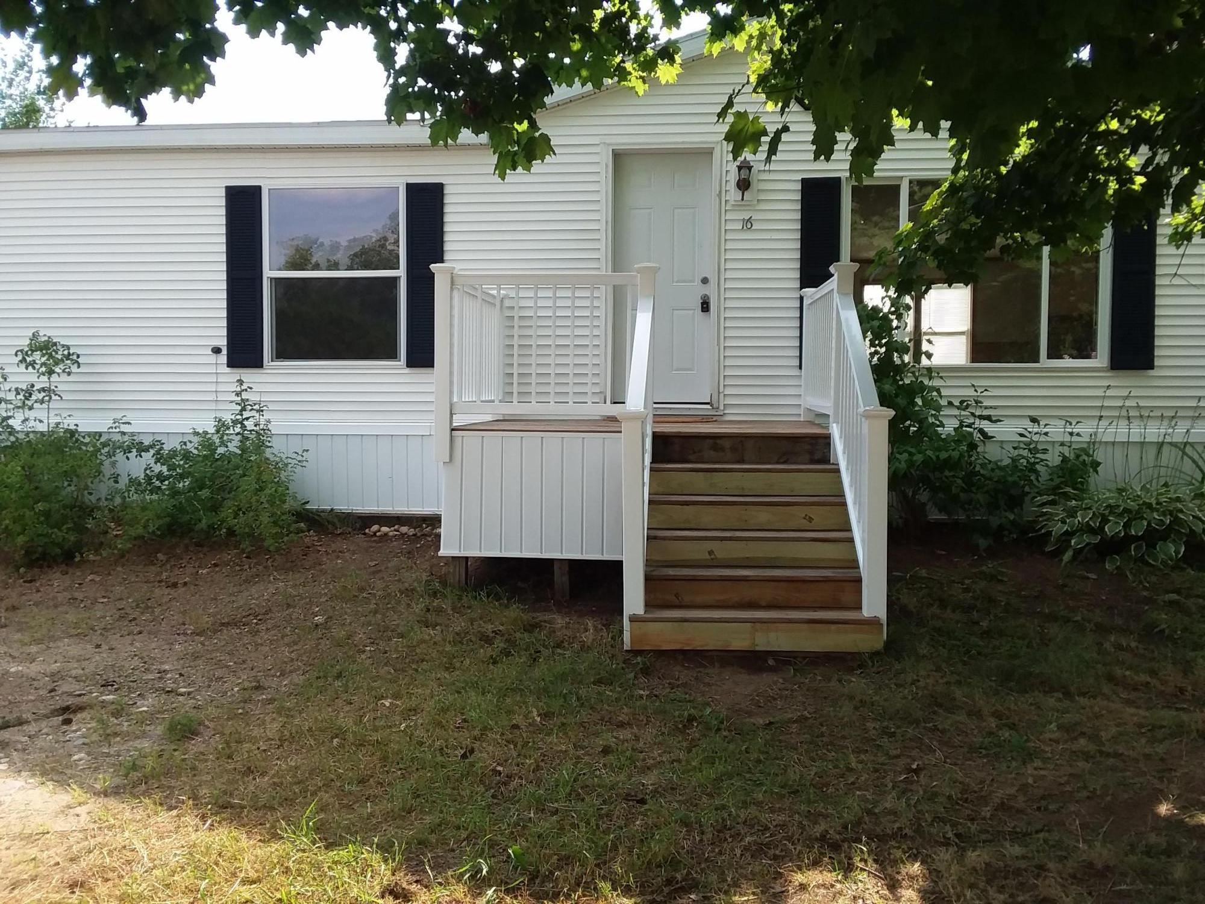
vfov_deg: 48.2
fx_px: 1010
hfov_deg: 61.7
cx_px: 602
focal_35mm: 29
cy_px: 452
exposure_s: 1/461
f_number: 1.9
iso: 40
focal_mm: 2.47
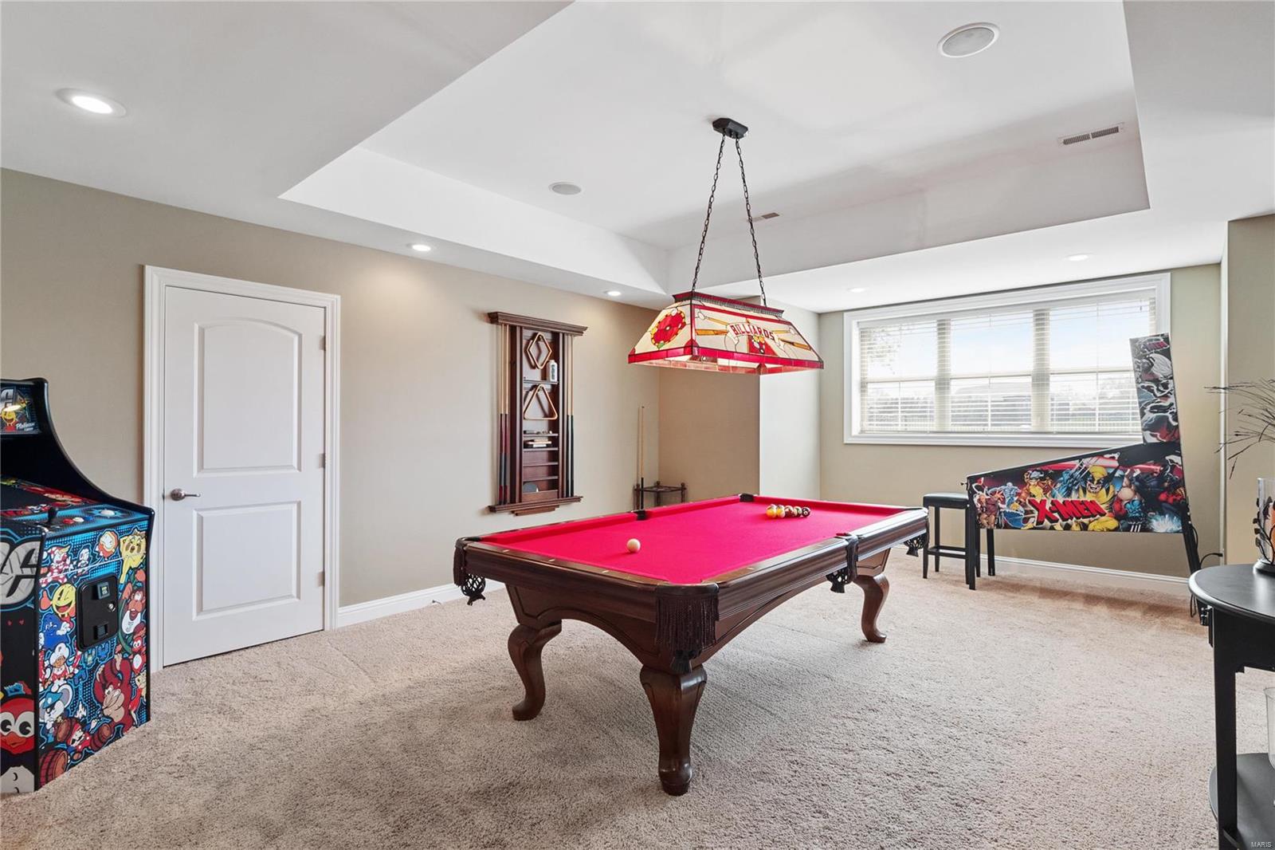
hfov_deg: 90.0
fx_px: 637
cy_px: 425
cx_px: 638
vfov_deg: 67.4
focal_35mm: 18
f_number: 9
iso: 400
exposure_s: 1/6
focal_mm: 9
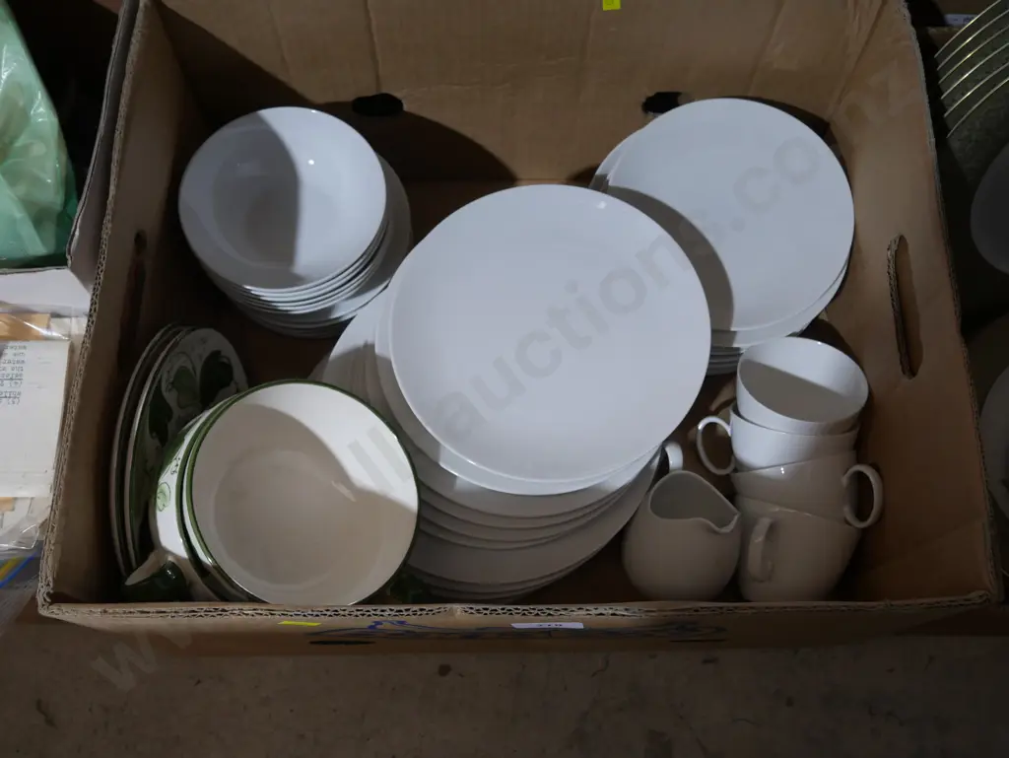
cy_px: 379
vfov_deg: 41.8
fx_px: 992
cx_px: 504
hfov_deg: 53.9
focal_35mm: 34
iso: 800
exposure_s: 1/60
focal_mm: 17
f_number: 4
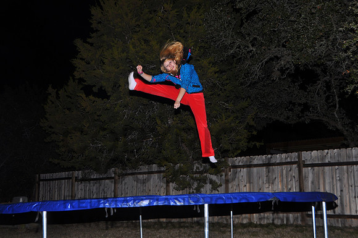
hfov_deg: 41.2
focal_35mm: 48
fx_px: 477
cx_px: 179
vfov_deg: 28.0
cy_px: 119
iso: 200
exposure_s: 1/60
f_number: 5.6
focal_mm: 32
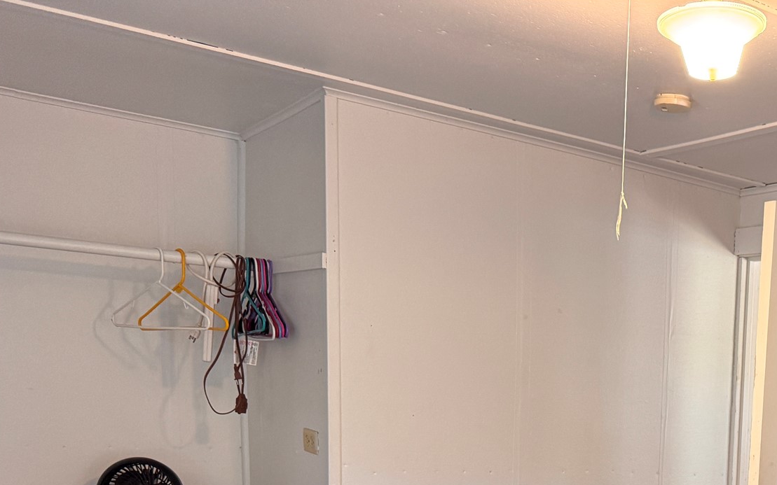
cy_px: 533
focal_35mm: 47
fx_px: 995
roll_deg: -3.5
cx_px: 712
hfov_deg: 39.3
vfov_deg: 25.4
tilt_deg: -9.0
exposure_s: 1/60
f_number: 1.78
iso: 250
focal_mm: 6.76
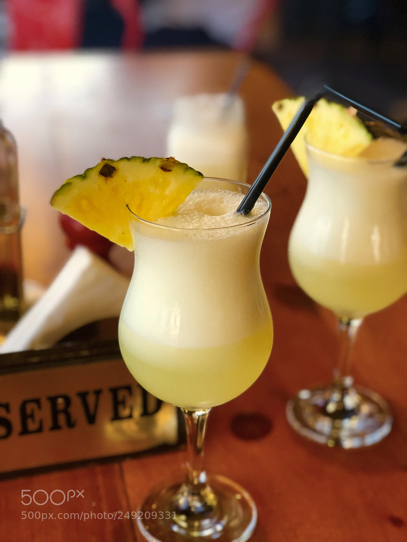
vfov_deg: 33.8
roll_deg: -0.9
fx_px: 894
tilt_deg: -26.7
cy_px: 271
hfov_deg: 25.7
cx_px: 204
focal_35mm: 57
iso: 400
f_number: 2.8
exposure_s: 1/50
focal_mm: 6.6
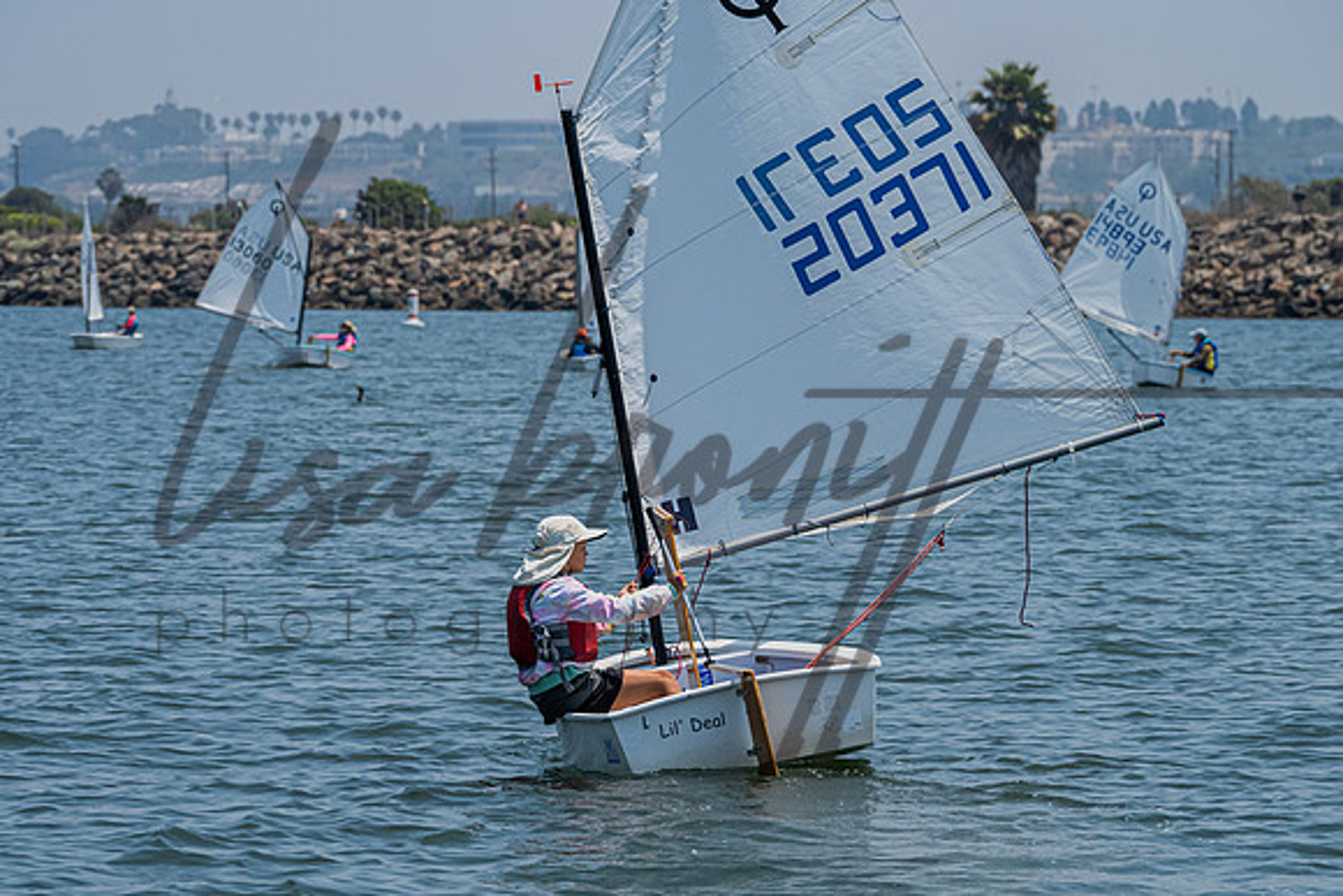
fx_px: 8149
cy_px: 502
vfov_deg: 6.3
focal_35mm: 218
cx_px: 668
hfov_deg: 9.4
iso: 320
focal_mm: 160
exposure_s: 1/2000
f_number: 7.6
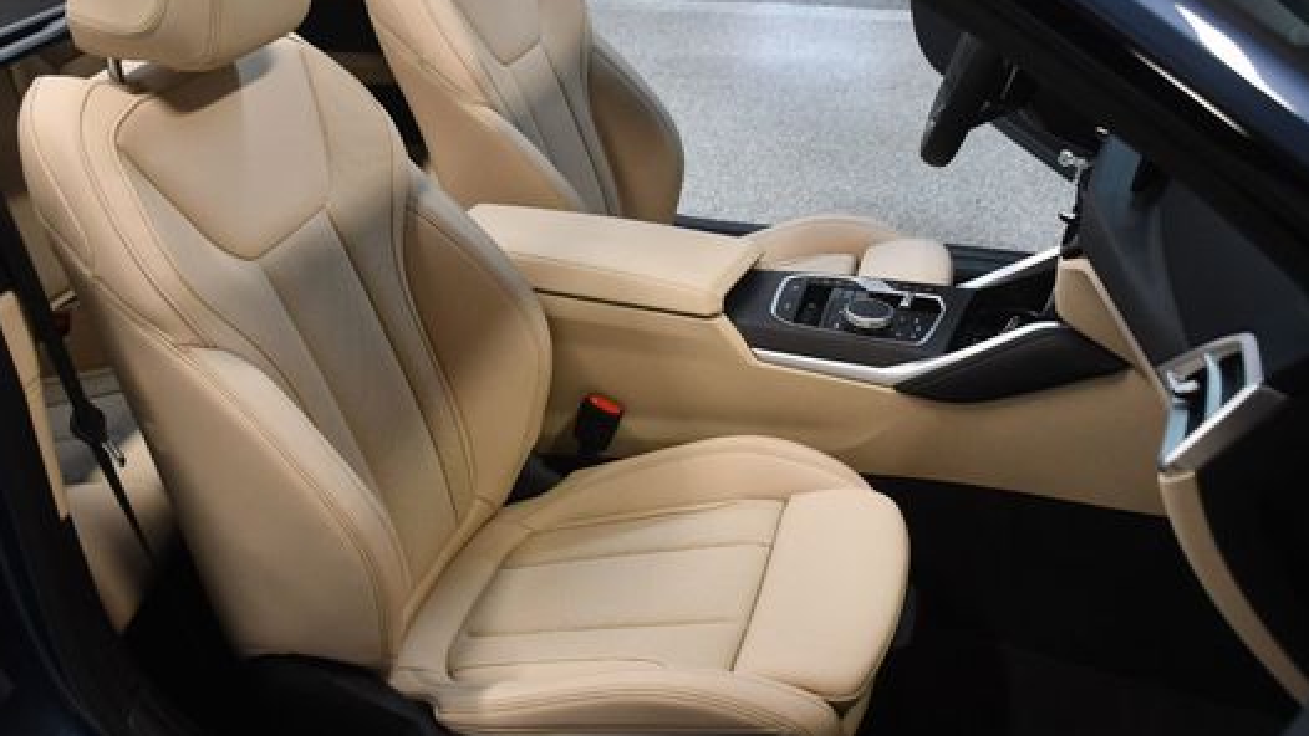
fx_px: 1458
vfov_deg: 28.3
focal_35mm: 42
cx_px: 577
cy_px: 283
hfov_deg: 48.3
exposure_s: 1/125
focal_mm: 22
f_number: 3.5
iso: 1600
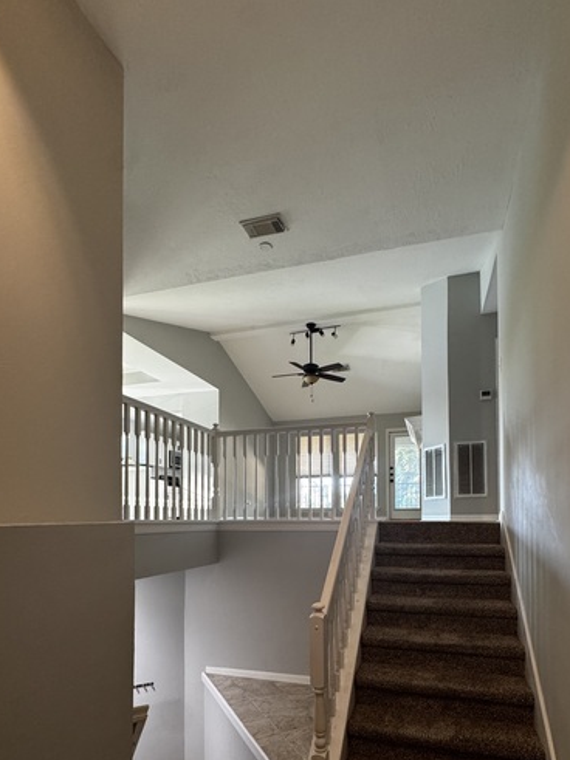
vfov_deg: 81.5
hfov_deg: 68.4
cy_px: 513
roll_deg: +1.0
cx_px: 318
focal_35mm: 19
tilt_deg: +0.8
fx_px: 417
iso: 320
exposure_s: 1/60
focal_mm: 2.22
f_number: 2.2
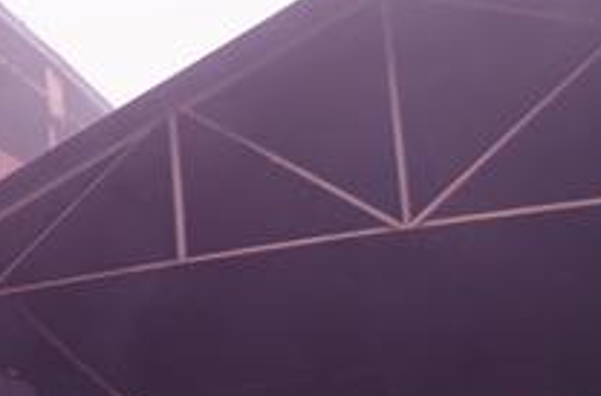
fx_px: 1513
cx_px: -156
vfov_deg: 14.6
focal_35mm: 91
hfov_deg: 20.7
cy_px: 409
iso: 400
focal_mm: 18
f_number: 3.5
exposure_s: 1/13
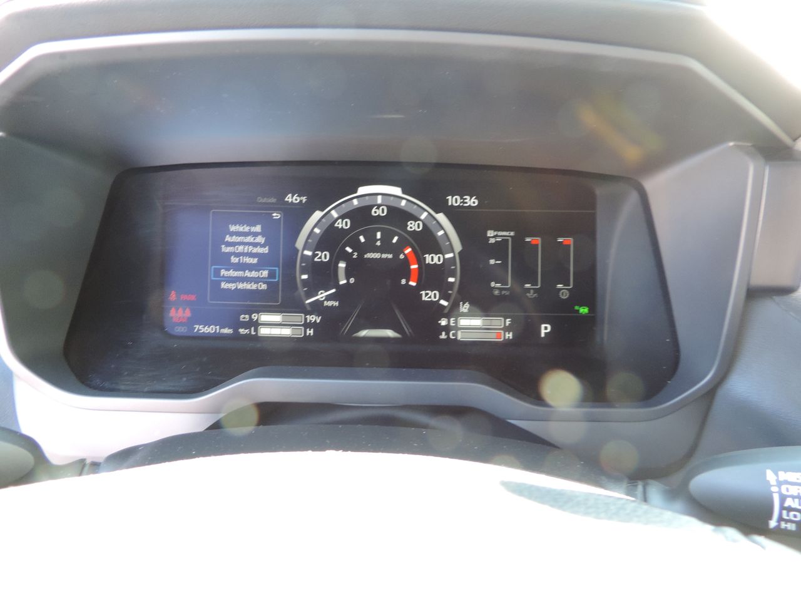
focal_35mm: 24
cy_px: 300
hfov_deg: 71.6
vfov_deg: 56.8
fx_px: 555
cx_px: 400
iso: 400
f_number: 3
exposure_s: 1/20
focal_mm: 4.3
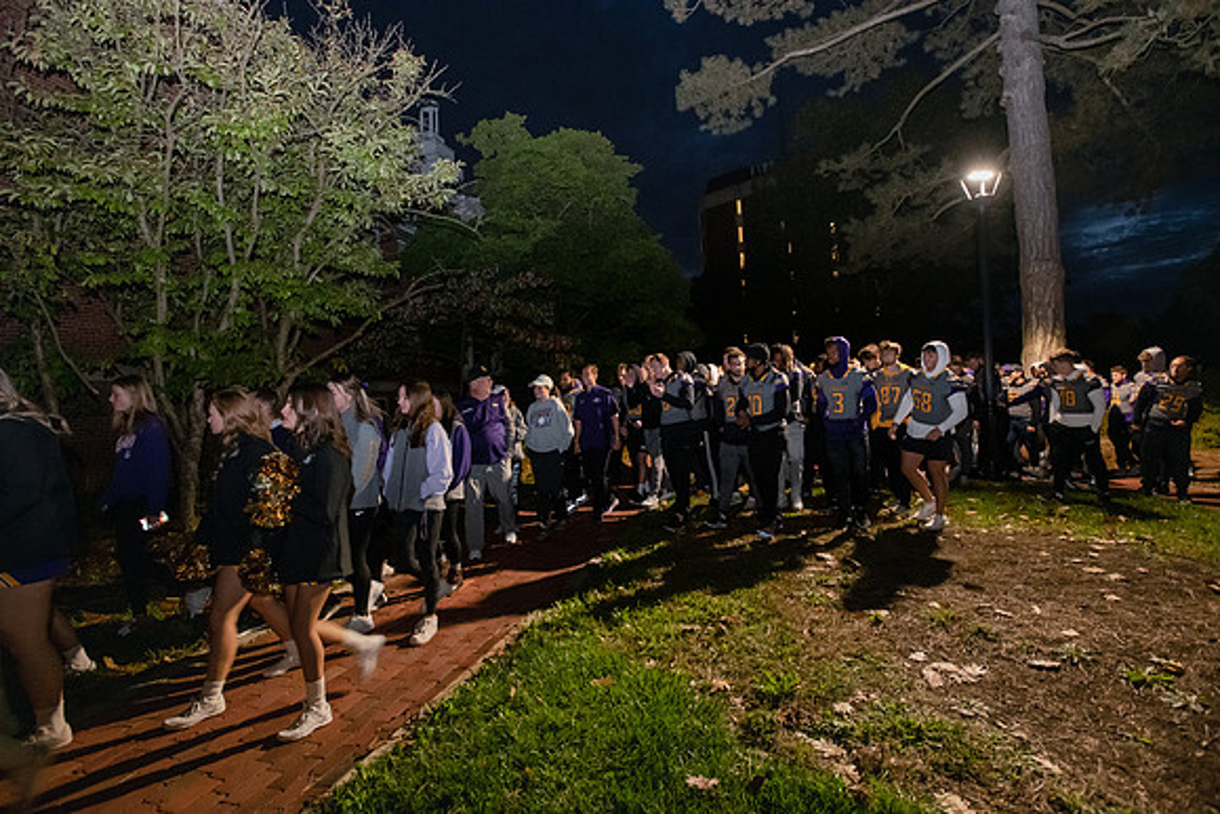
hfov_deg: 93.3
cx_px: 610
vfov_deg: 70.5
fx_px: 576
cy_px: 407
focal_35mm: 17
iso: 5000
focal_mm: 17
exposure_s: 1/40
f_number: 5
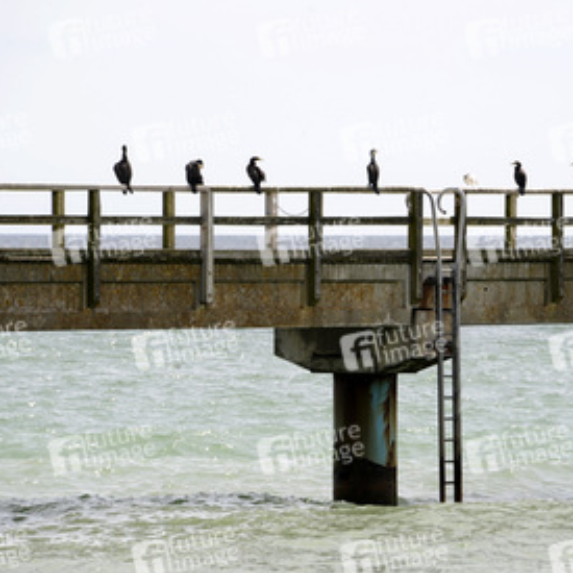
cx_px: 338
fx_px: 7809
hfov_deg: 4.2
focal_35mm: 417
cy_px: 294
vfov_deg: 4.2
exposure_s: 1/400
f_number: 10
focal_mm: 300
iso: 250
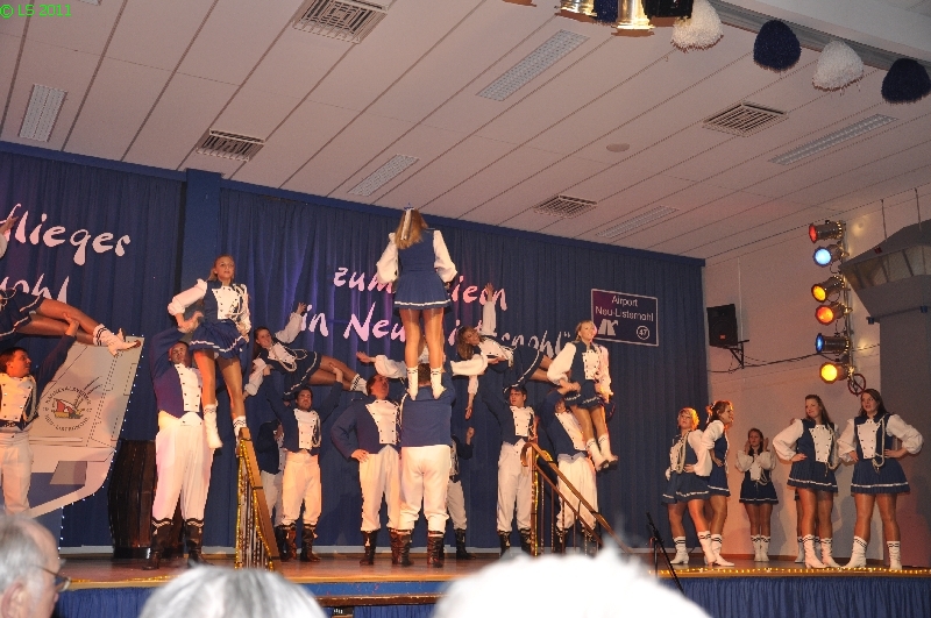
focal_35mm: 39
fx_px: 1007
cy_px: 309
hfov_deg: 49.6
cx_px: 466
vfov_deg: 34.1
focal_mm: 26
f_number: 5
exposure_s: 1/60
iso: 400
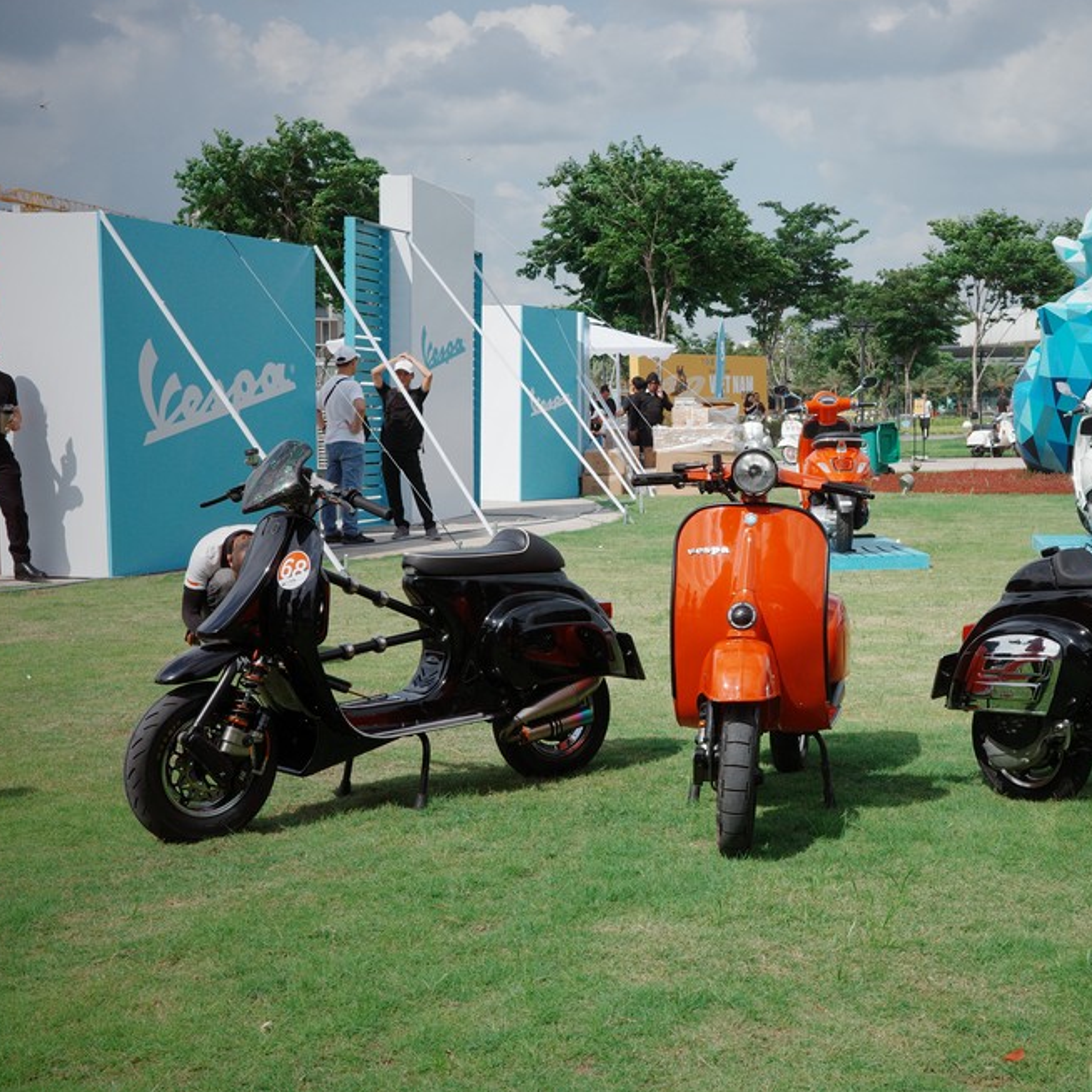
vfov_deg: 32.8
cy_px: 549
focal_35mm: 52
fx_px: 1856
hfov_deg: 32.4
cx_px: 760
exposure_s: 1/1000
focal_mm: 26
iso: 200
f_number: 7.1
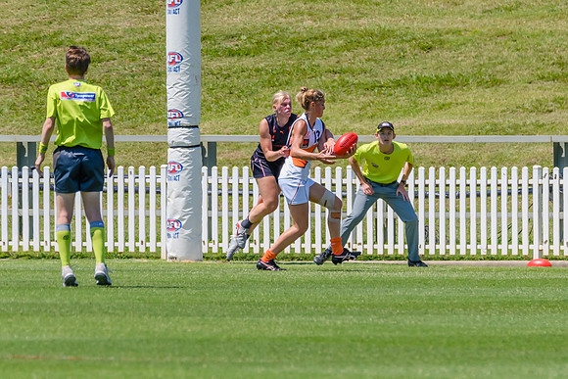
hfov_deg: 2.8
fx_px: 11713
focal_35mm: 742
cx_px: 314
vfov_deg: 1.9
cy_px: 131
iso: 800
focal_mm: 360
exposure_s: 1/2500
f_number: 8
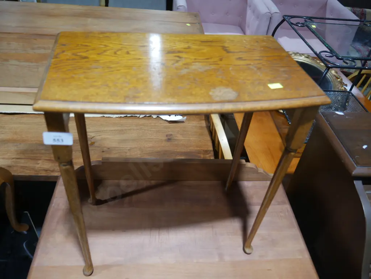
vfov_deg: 49.7
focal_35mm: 28
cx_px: 186
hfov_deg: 63.4
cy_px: 140
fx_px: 300
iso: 400
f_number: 3.5
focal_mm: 14
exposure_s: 1/60
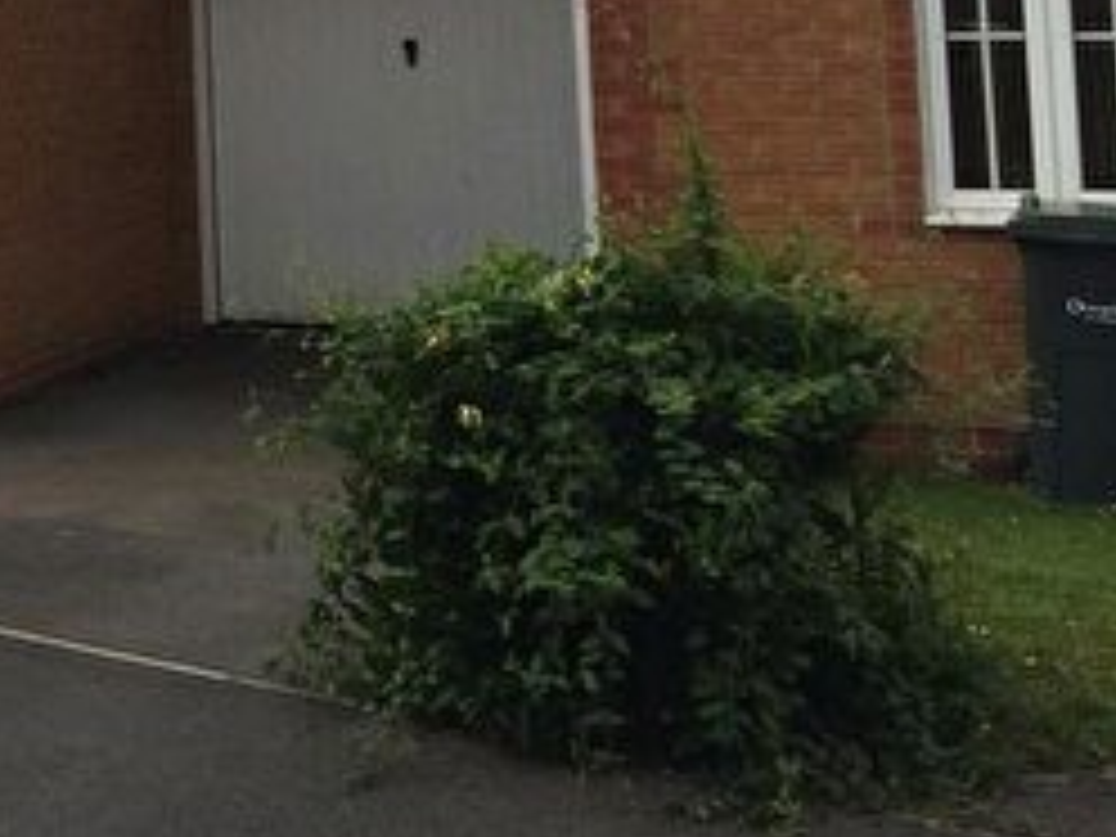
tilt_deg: +3.7
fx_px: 2644
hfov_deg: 21.1
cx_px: -423
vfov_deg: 17.0
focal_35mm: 82
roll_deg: +0.0
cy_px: -245
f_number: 2.2
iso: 32
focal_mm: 4.15
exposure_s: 1/1163
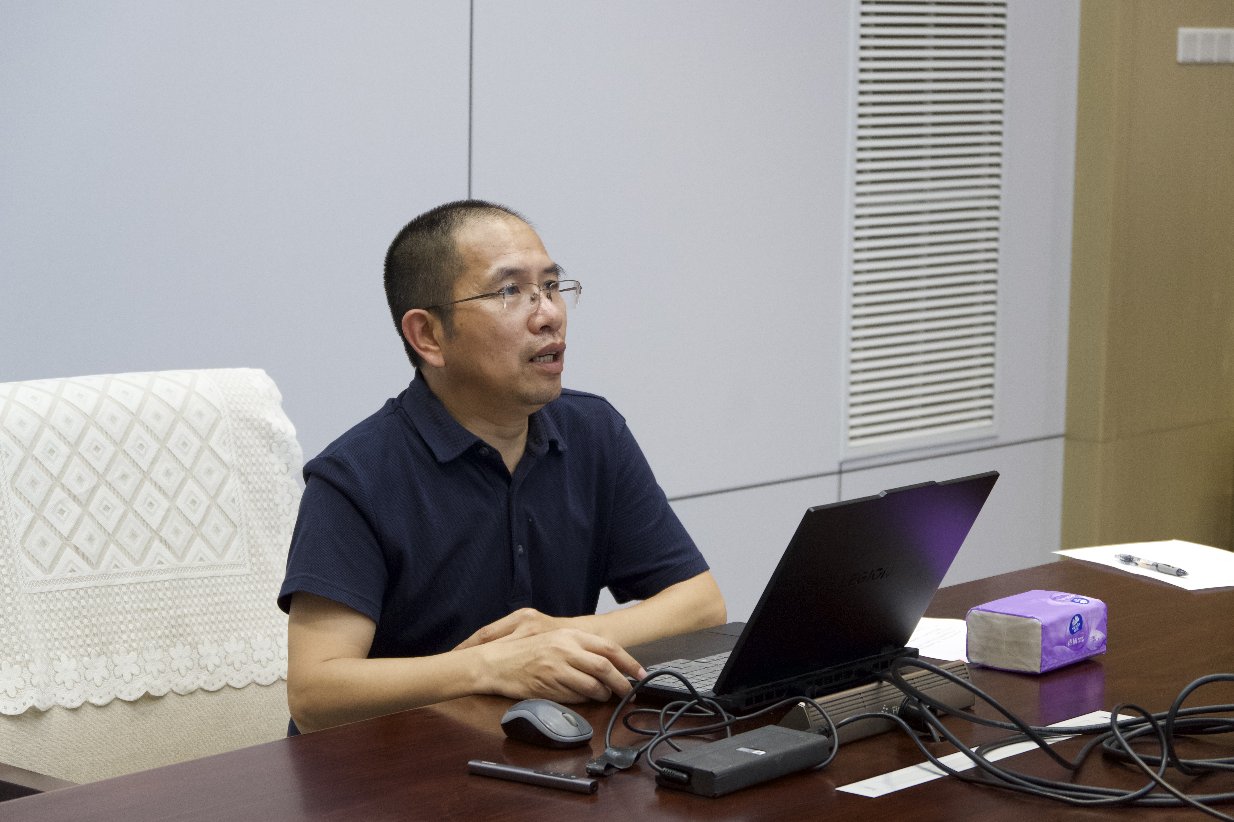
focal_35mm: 88
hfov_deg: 23.0
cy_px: 411
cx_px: 617
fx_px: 3033
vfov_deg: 15.4
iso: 1800
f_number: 5
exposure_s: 1/125
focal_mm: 59
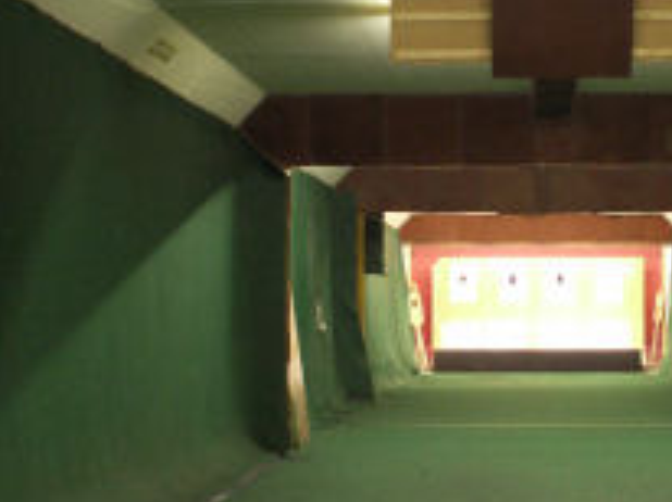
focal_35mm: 68
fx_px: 1319
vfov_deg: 21.6
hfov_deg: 28.1
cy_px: 248
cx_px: 519
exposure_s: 1/8
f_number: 2.8
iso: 160
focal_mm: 5.86
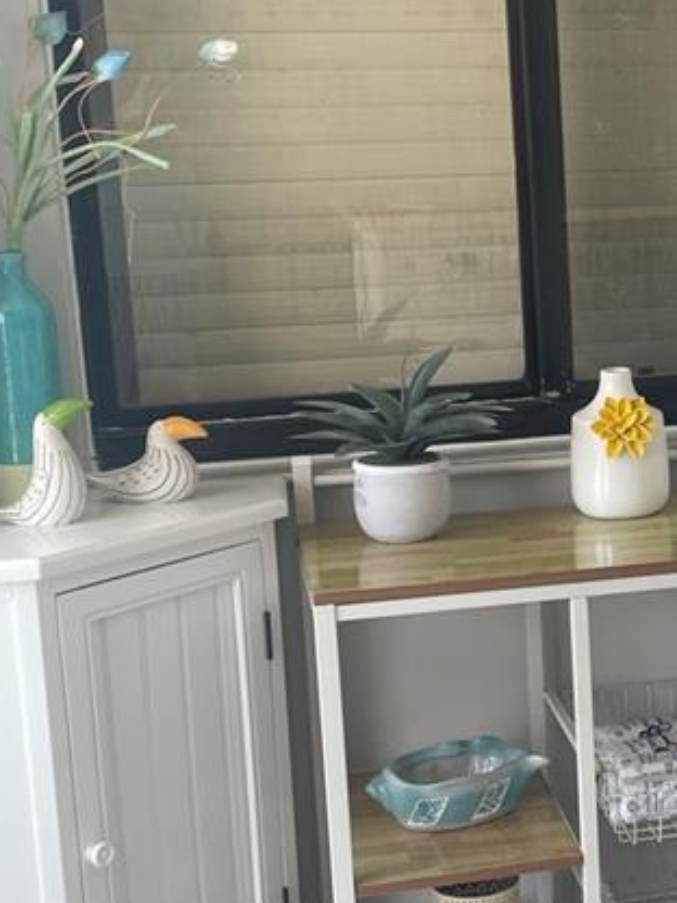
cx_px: 825
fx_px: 1956
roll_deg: +0.6
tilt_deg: -12.3
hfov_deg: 18.5
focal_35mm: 75
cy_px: 499
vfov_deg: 26.0
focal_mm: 4.2
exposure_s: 1/139
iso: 32
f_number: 1.6
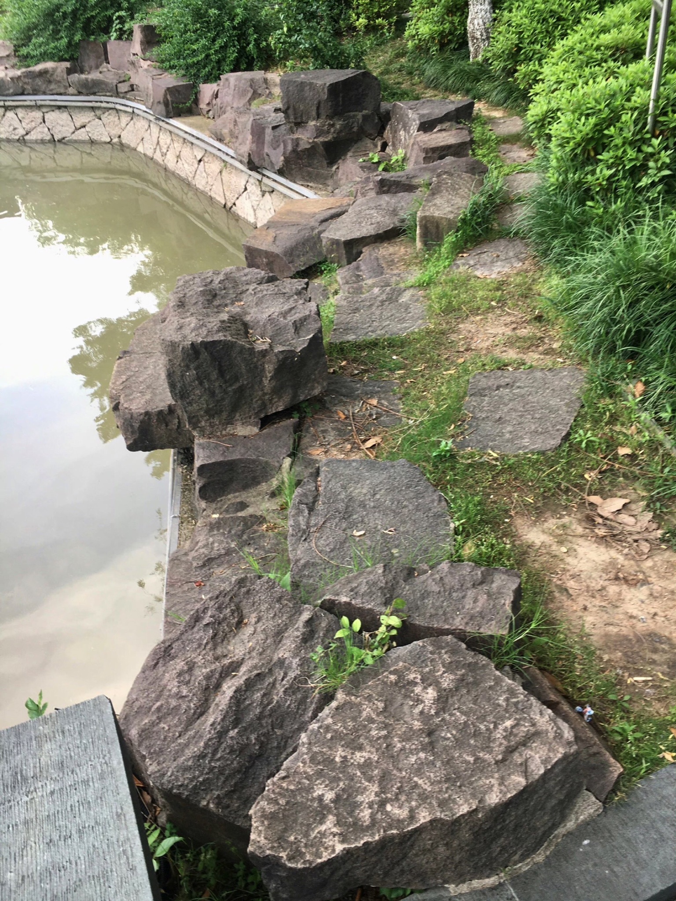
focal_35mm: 29
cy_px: 450
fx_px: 755
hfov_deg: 48.2
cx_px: 338
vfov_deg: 61.7
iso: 25
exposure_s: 1/50
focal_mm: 4.15
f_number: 2.2
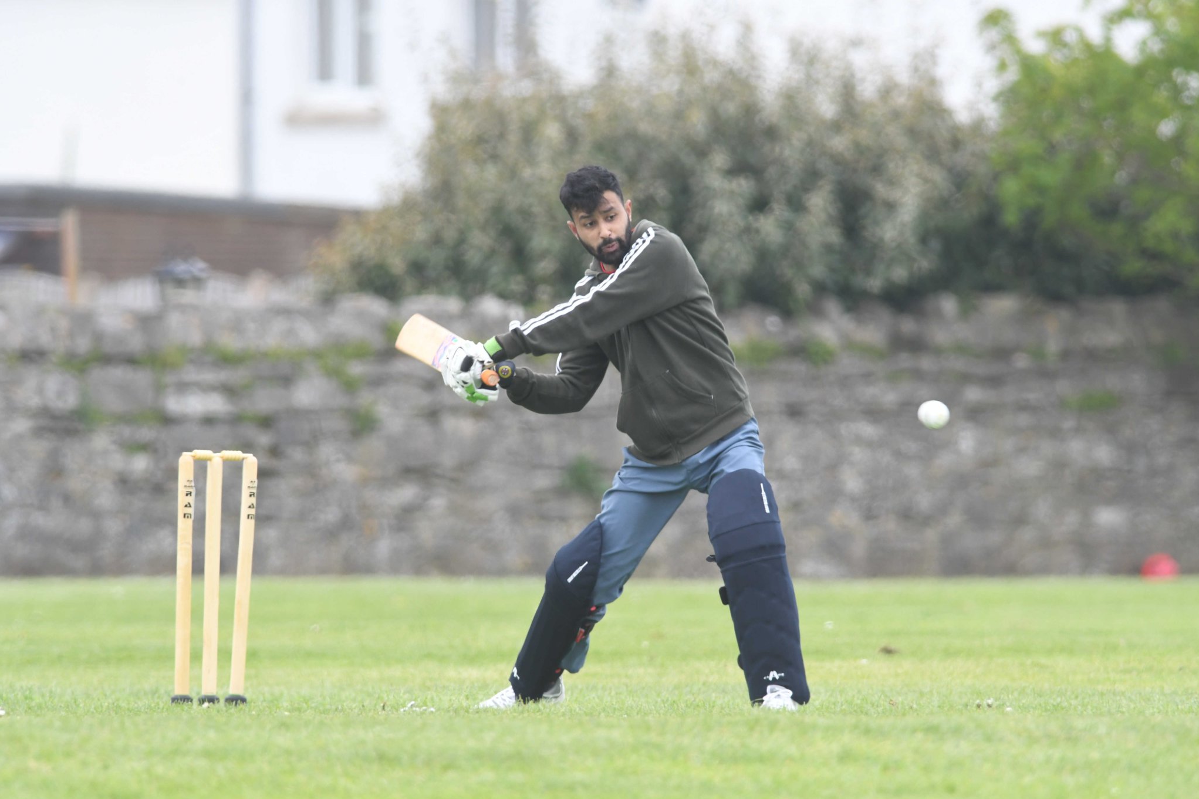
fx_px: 30039
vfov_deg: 1.5
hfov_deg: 2.3
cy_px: 400
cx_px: 600
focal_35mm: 902
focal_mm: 600
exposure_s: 1/800
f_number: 7.1
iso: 800
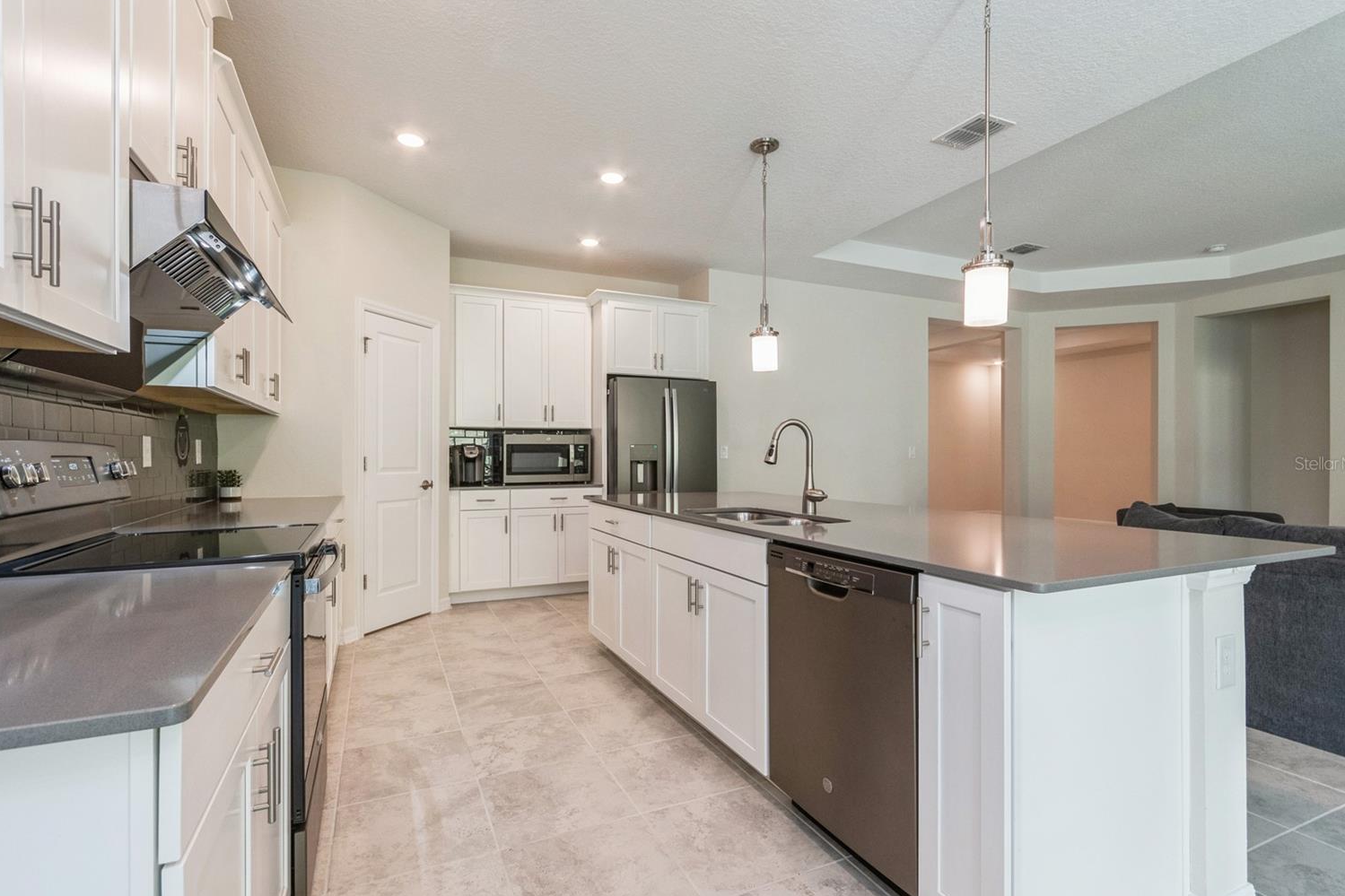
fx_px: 598
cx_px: 657
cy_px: 463
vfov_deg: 73.7
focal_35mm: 16
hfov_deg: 96.7
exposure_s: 1/25
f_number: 9
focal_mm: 10
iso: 400
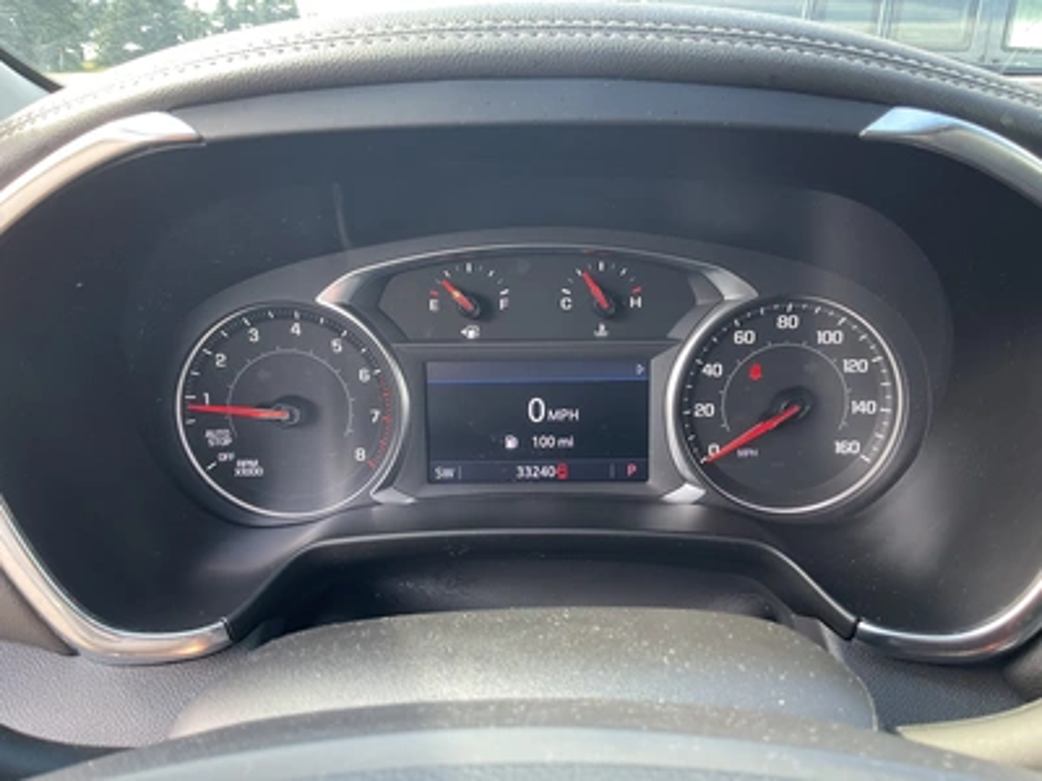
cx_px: 521
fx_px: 873
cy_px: 390
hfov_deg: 61.7
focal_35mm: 29
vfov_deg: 48.2
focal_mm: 3
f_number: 1.8
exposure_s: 1/91
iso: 64
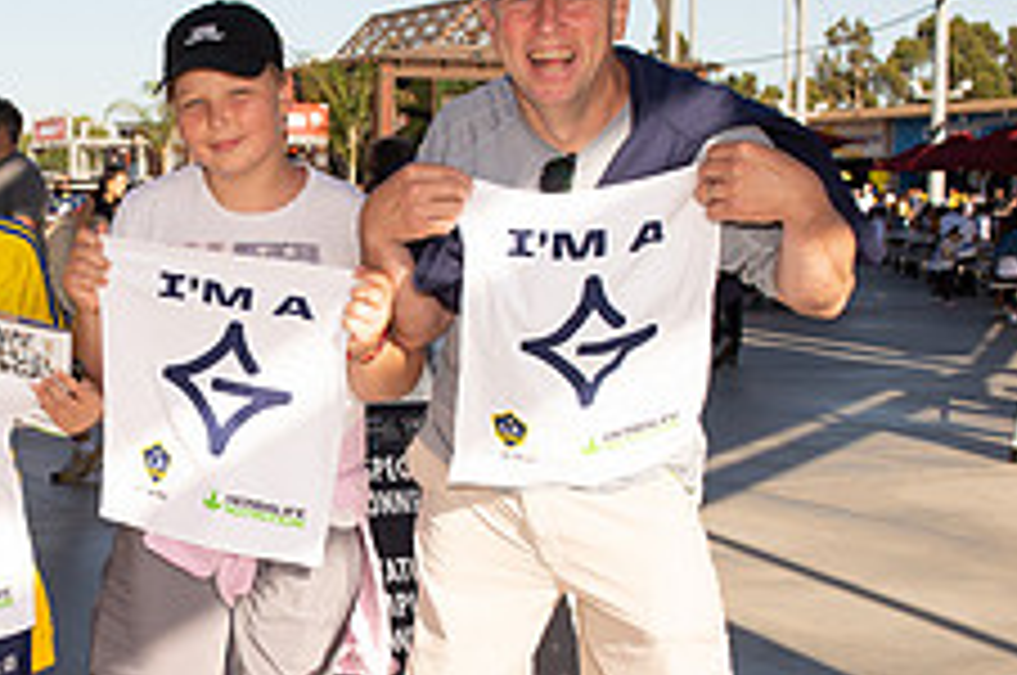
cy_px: 434
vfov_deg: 18.8
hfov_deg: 27.3
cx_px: 140
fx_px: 2031
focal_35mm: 72
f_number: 5.6
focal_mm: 28
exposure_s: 1/1000
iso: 200
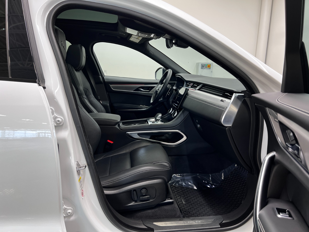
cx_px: 154
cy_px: 116
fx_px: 232
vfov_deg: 53.1
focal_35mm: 26
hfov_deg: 67.3
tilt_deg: -10.8
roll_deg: -0.8
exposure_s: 1/120
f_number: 1.5
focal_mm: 5.7
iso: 125
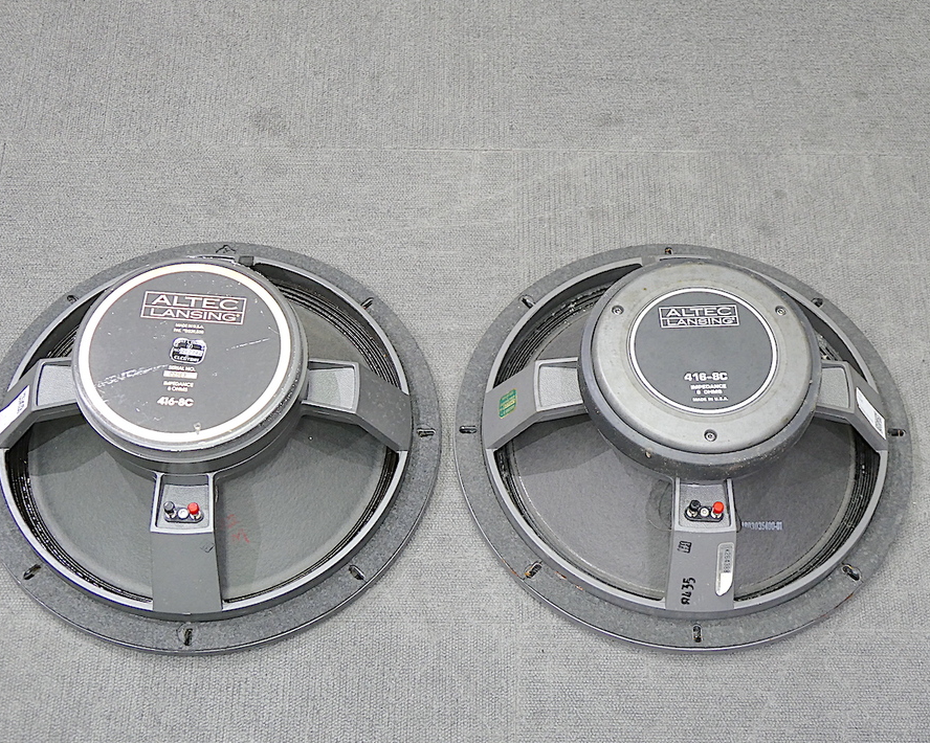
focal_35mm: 57
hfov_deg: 33.0
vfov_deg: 26.7
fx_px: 1569
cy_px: 375
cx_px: 458
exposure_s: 1/5
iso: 200
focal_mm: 9.6
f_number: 4.1
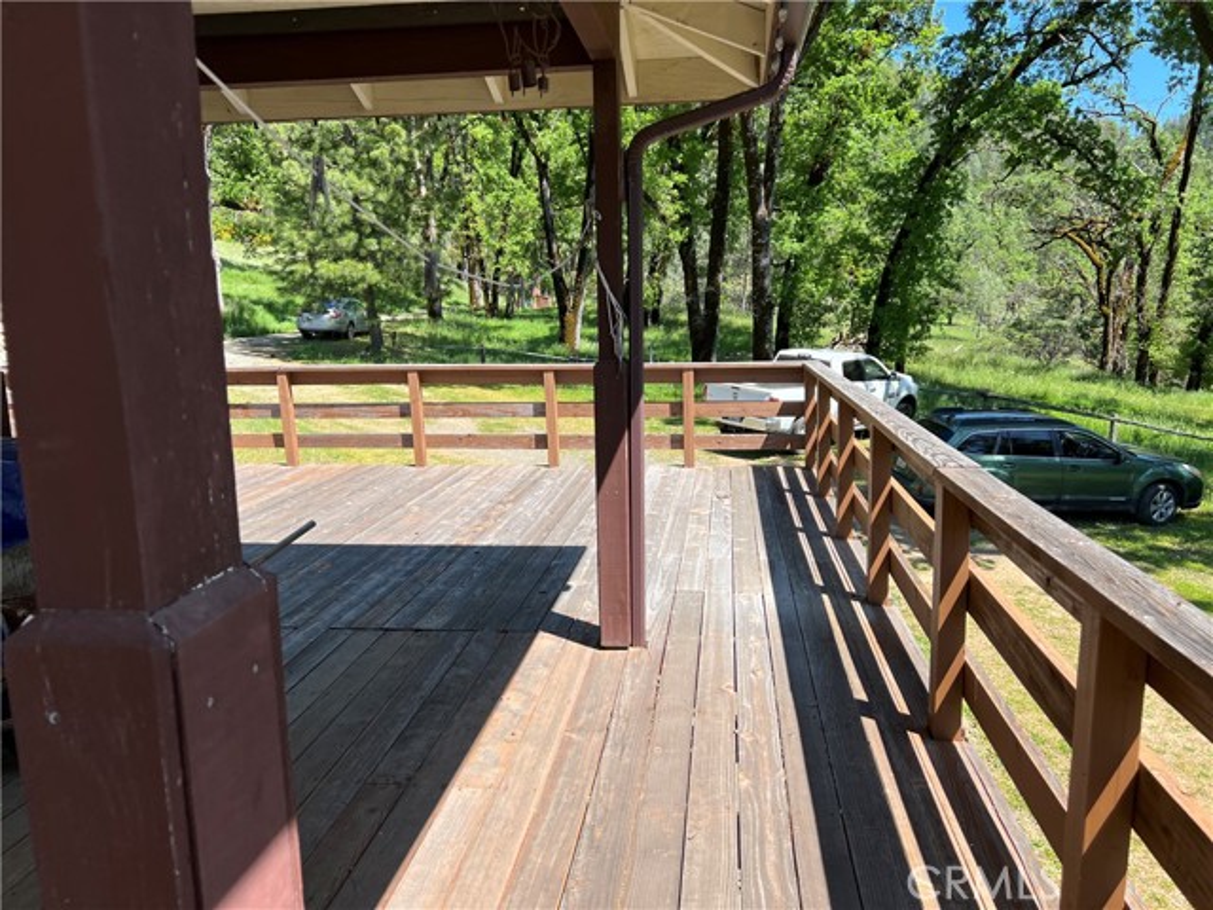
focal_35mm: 26
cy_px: 455
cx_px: 606
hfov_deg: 67.3
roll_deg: +0.8
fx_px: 911
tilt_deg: -11.2
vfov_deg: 53.1
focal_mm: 5.7
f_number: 1.5
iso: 50
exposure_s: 1/1597
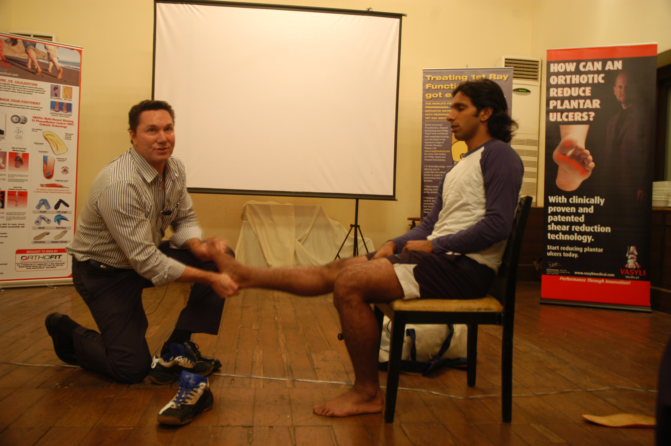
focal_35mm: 33
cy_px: 223
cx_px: 336
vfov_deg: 39.9
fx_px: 615
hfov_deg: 57.3
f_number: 3.8
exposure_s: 1/4
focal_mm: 22
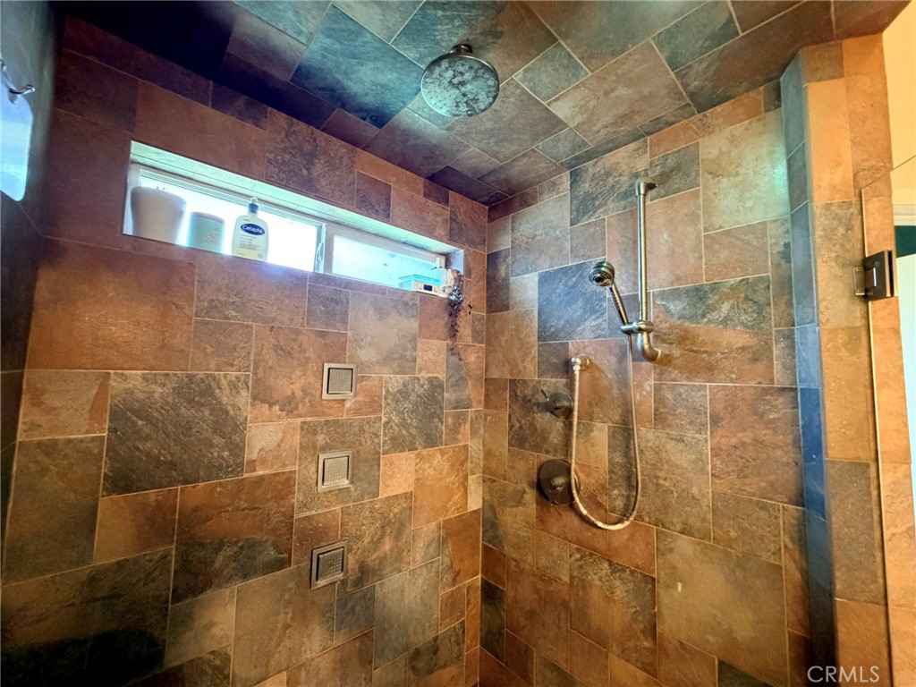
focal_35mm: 14
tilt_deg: +3.8
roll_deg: -0.4
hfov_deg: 102.1
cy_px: 344
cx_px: 458
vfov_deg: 85.7
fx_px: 370
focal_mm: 2.22
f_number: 2.2
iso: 1000
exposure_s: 1/60
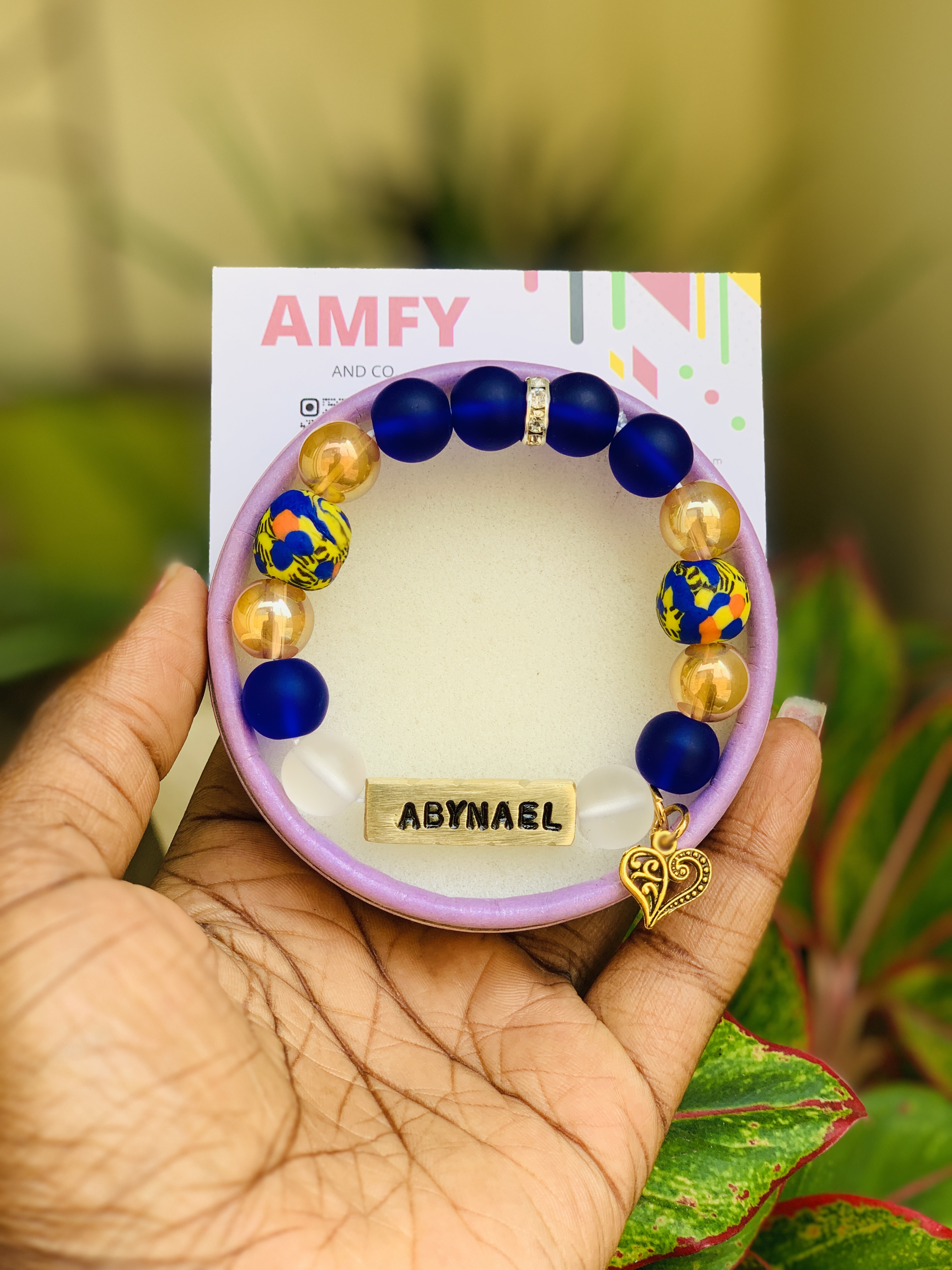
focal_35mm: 52
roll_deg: +1.1
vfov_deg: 36.8
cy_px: 635
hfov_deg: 28.0
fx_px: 1907
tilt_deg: -12.4
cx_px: 476
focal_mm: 6
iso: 16
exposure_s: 1/180
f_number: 2.4
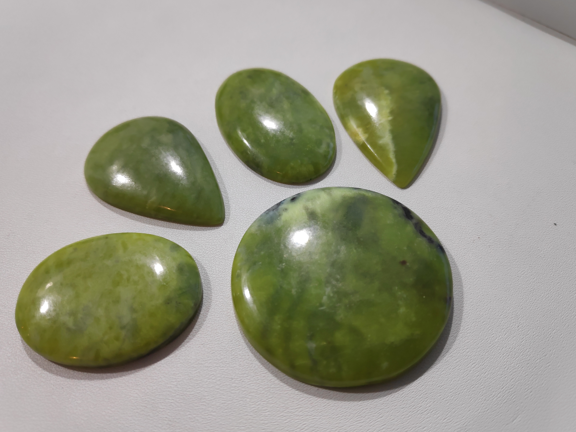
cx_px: 281
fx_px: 349
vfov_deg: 63.4
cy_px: 218
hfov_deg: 79.0
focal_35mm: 21
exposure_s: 1/50
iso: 527
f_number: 1.9
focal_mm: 3.94
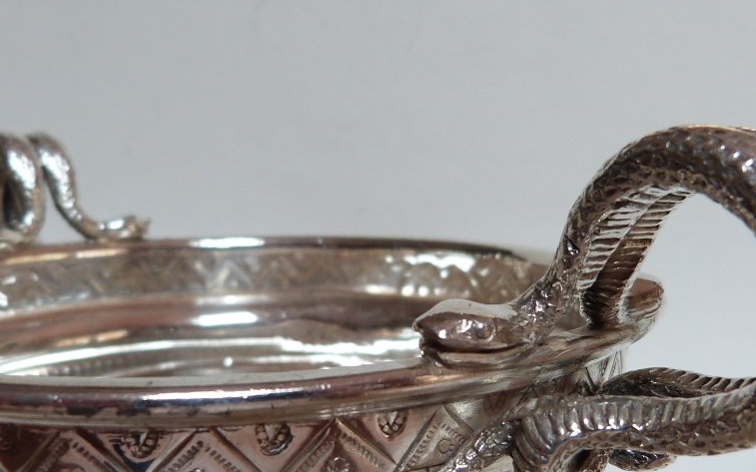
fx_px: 865
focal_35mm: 42
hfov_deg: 47.1
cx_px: 416
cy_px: 328
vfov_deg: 30.2
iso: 125
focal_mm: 4.5
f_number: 2.8
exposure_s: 1/60
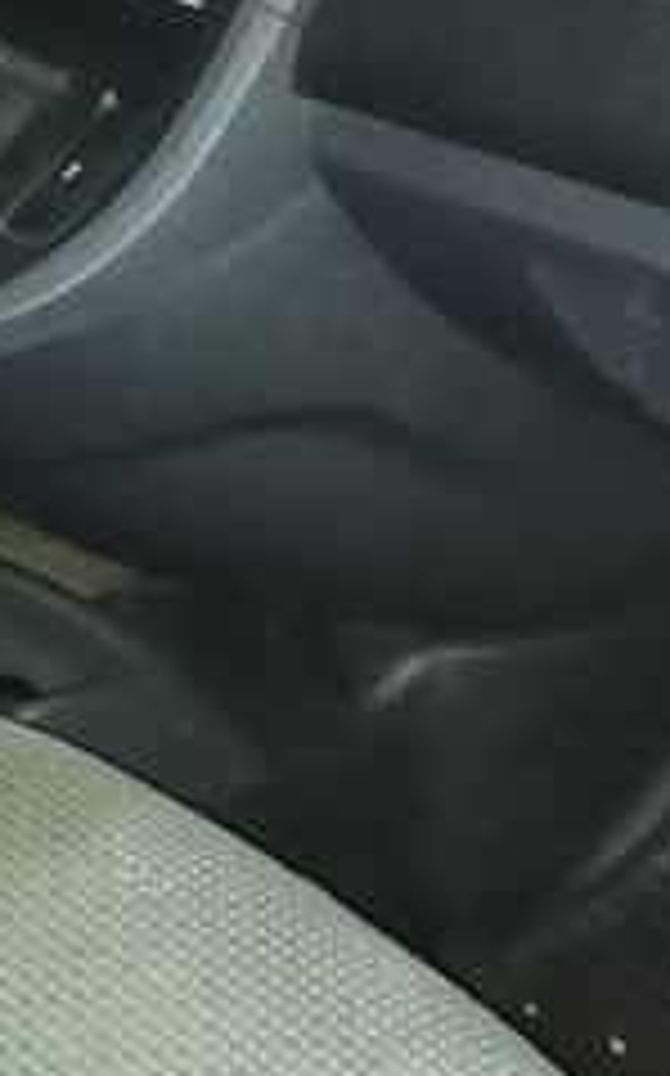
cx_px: -40
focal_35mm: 84
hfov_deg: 15.2
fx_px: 2459
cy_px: 392
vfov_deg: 24.6
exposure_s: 1/12
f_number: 2.2
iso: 2407
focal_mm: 3.46
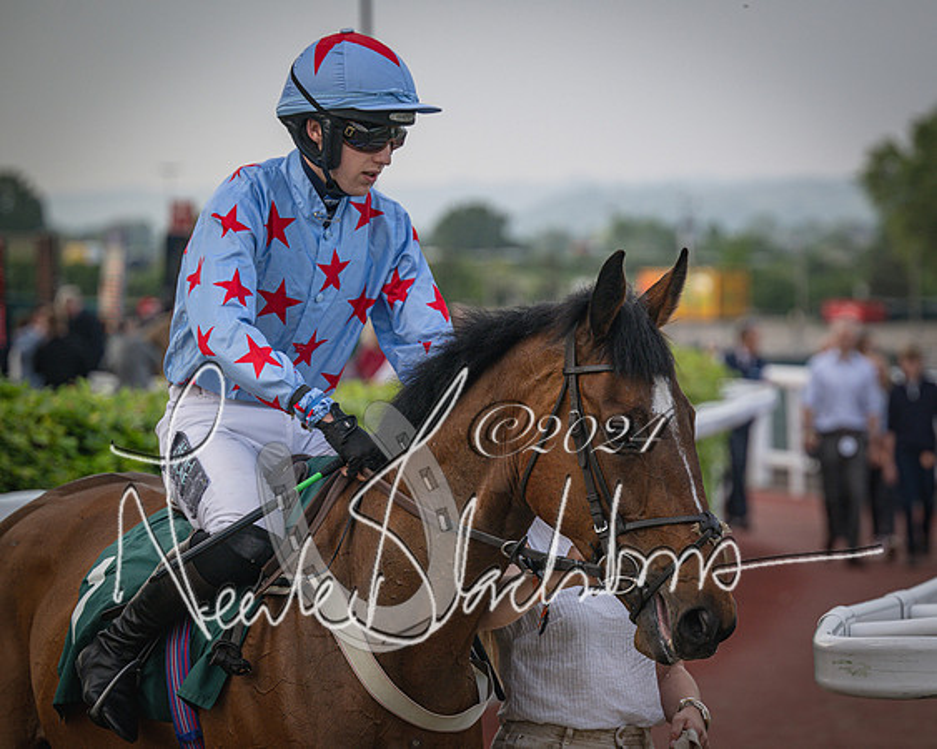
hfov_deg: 10.5
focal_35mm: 184
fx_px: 5104
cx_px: 656
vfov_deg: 8.4
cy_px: 418
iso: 400
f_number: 4
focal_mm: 140
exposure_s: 1/1250
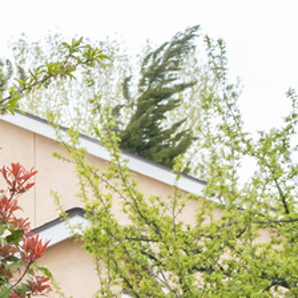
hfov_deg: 6.7
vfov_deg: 6.6
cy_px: 591
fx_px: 2493
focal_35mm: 256
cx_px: -158
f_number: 5.6
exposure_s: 1/125
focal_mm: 33
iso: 160
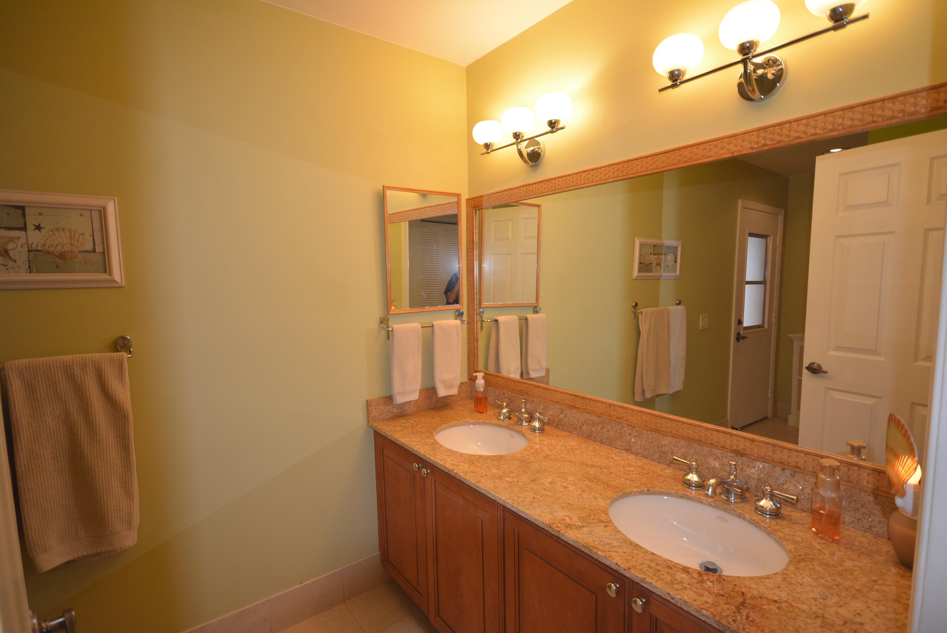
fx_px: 474
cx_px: 474
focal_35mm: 18
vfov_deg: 67.5
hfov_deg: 90.0
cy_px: 316
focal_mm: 12
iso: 360
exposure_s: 1/125
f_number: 4.5
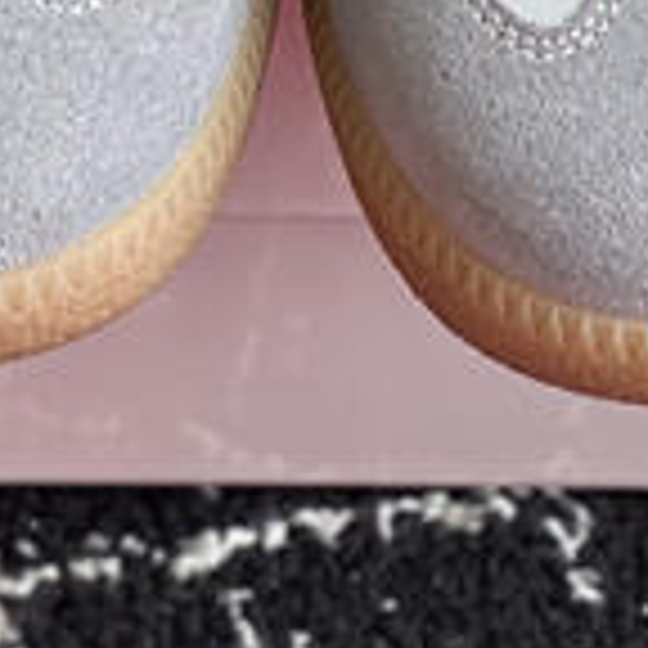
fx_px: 5845
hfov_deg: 6.3
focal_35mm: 276
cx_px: 270
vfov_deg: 6.1
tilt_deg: -45.1
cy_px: -878
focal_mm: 6
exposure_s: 1/122
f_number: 2
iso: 25
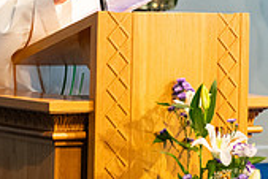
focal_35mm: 240
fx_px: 1788
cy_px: -69
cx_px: 21
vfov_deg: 5.7
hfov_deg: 8.5
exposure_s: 1/160
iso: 800
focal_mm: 70
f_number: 3.5
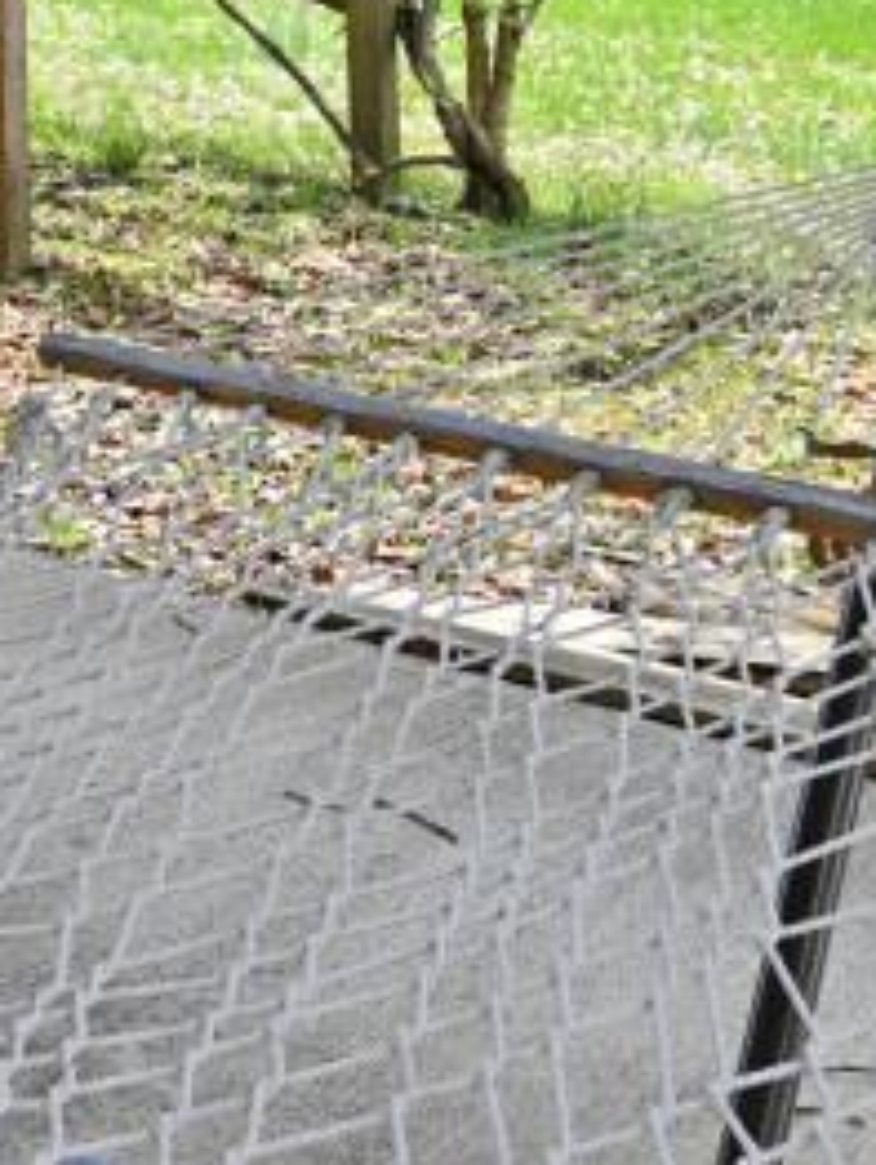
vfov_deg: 22.5
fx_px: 2594
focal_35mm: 77
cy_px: -369
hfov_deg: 15.3
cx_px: -898
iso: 100
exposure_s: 1/160
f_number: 6.3
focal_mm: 14
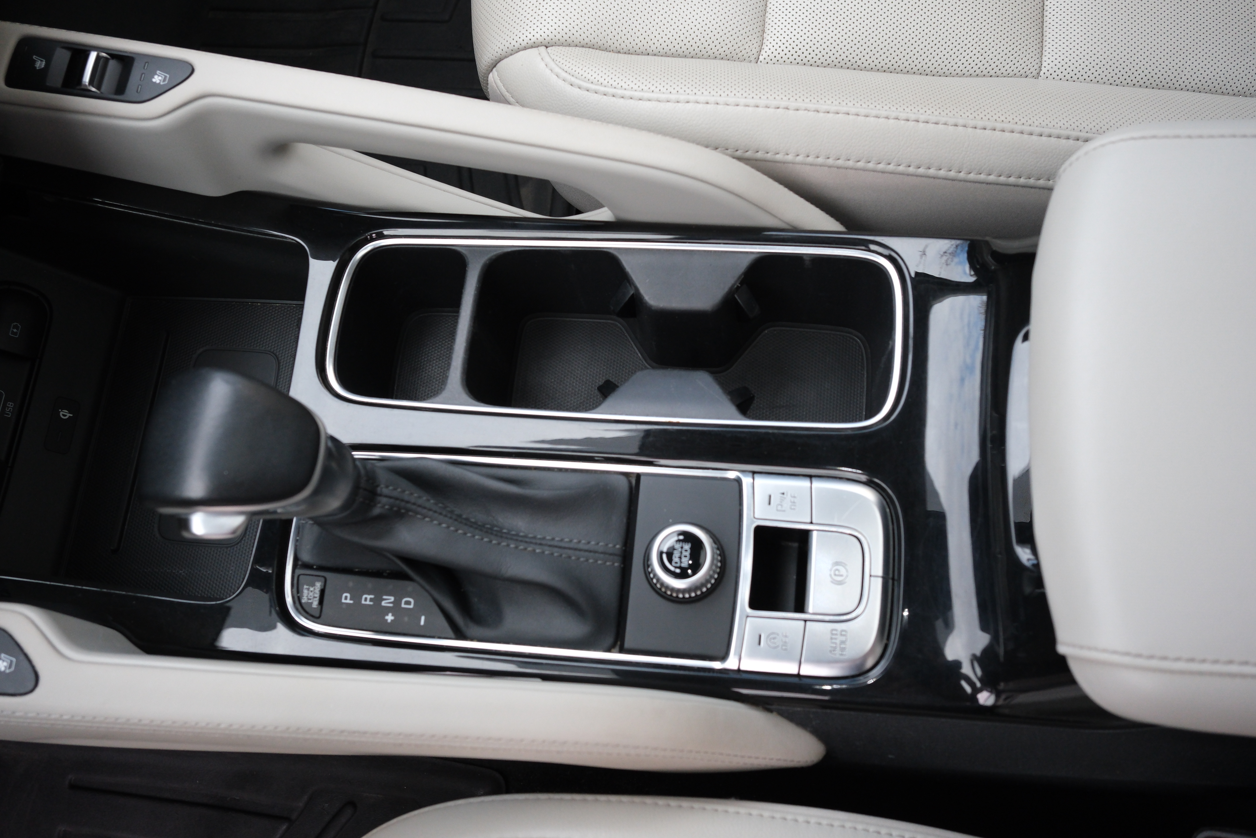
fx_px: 1221
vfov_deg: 37.9
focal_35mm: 35
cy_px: 419
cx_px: 628
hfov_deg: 54.4
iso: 1250
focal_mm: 23
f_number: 5
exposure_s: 1/250
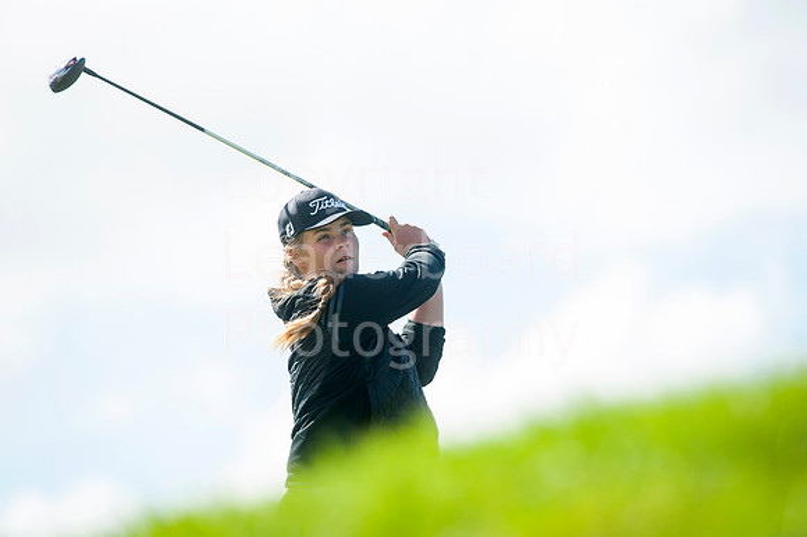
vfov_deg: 4.6
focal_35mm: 300
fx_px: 6721
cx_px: 404
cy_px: 268
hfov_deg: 6.9
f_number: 5.6
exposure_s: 1/2500
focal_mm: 300
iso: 320
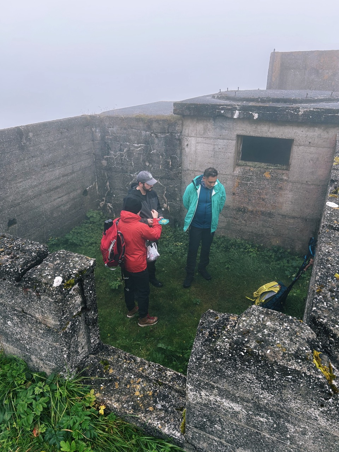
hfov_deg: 53.1
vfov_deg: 67.3
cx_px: 170
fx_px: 339
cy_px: 226
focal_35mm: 26
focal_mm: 5.7
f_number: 1.5
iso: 50
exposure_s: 1/387
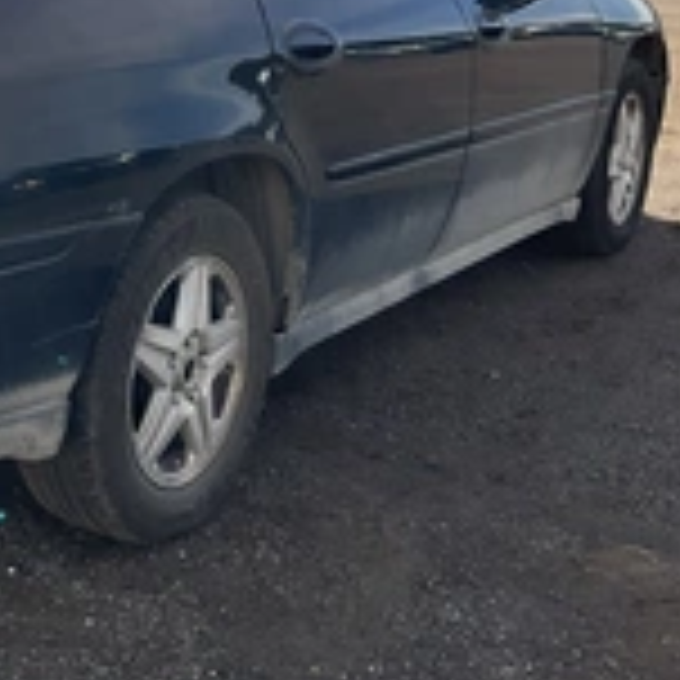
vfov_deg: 25.0
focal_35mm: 68
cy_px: 153
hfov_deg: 23.8
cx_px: -59
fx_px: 1511
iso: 25
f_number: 1.8
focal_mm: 3
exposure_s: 1/2538
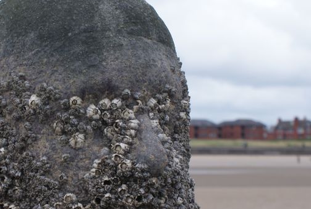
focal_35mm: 125
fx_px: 1083
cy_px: 170
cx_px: 83
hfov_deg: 16.3
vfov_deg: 10.9
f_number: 11
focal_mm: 35
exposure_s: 1/100
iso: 100
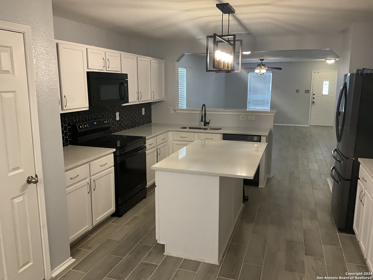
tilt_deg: -10.5
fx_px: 312
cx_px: 186
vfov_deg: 48.2
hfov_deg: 61.7
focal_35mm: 29
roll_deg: -0.5
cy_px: 140
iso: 125
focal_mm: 3
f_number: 1.8
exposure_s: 1/60
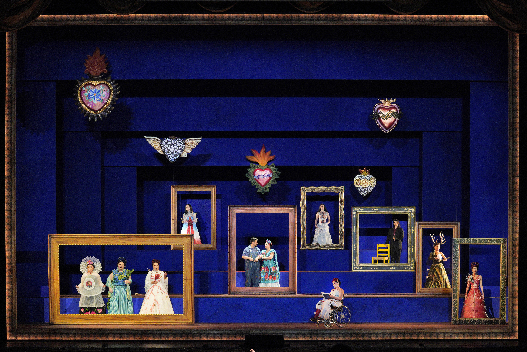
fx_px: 1025
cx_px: 264
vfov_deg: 19.5
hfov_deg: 28.8
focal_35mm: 70
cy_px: 176
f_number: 6.3
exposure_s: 1/80
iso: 4000
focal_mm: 70
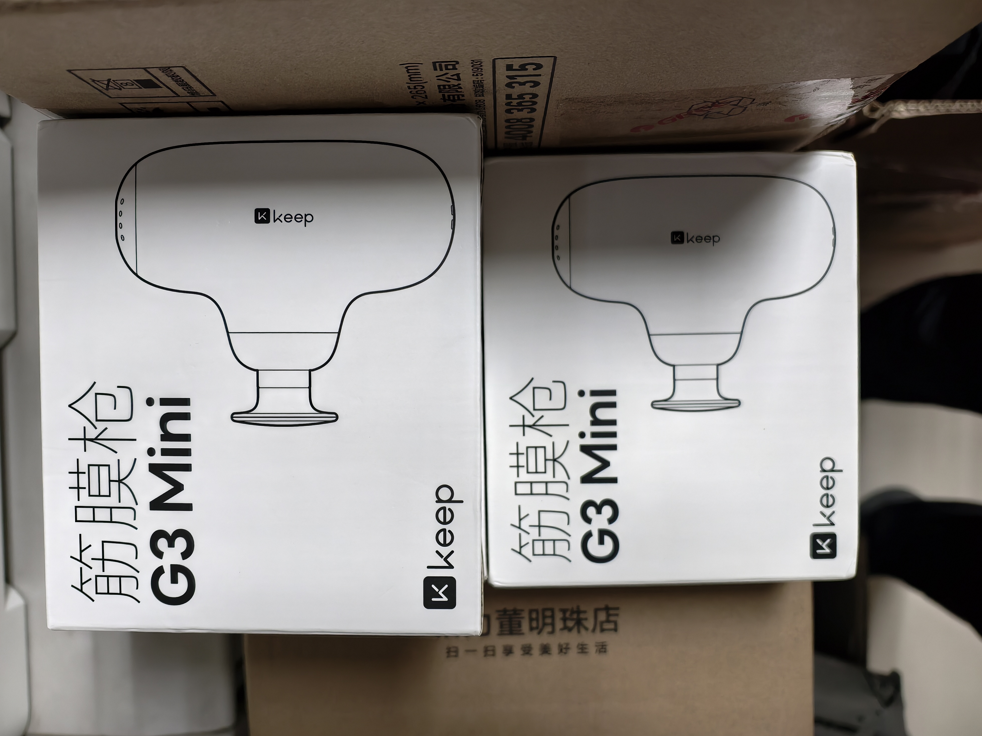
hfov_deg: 71.6
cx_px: 481
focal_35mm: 24
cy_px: 383
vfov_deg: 56.8
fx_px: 681
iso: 396
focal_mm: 6.54
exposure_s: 1/50
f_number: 1.57
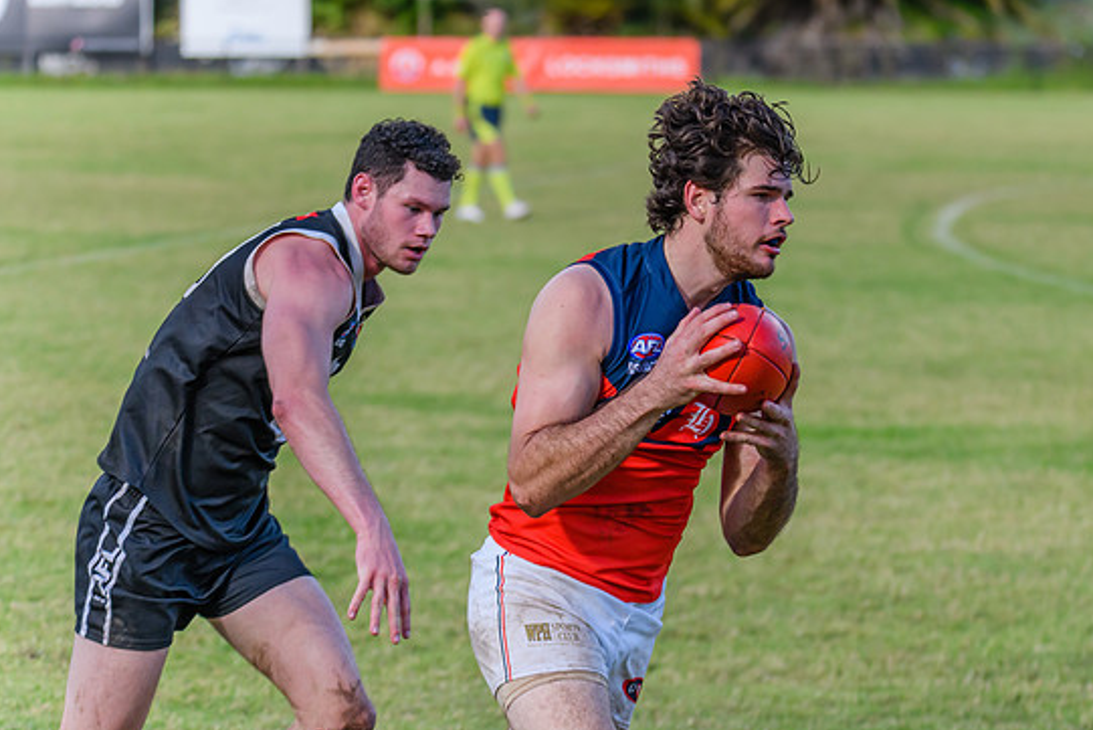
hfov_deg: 9.9
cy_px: 267
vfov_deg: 6.6
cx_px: 718
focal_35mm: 208
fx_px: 6316
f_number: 5
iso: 1000
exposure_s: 1/2000
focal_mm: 150
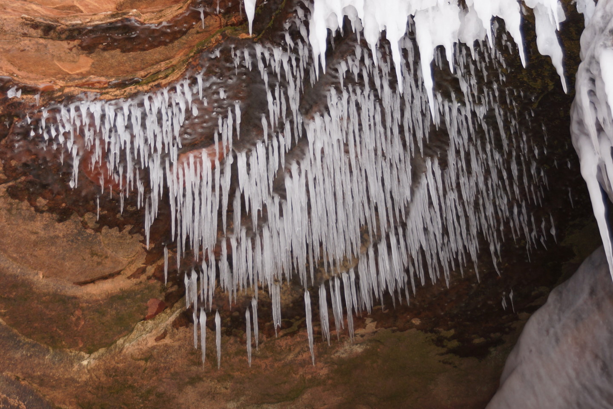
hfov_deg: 19.5
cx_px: 306
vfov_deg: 13.0
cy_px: 204
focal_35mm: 105
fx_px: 1788
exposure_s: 1/80
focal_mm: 50
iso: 100
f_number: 5
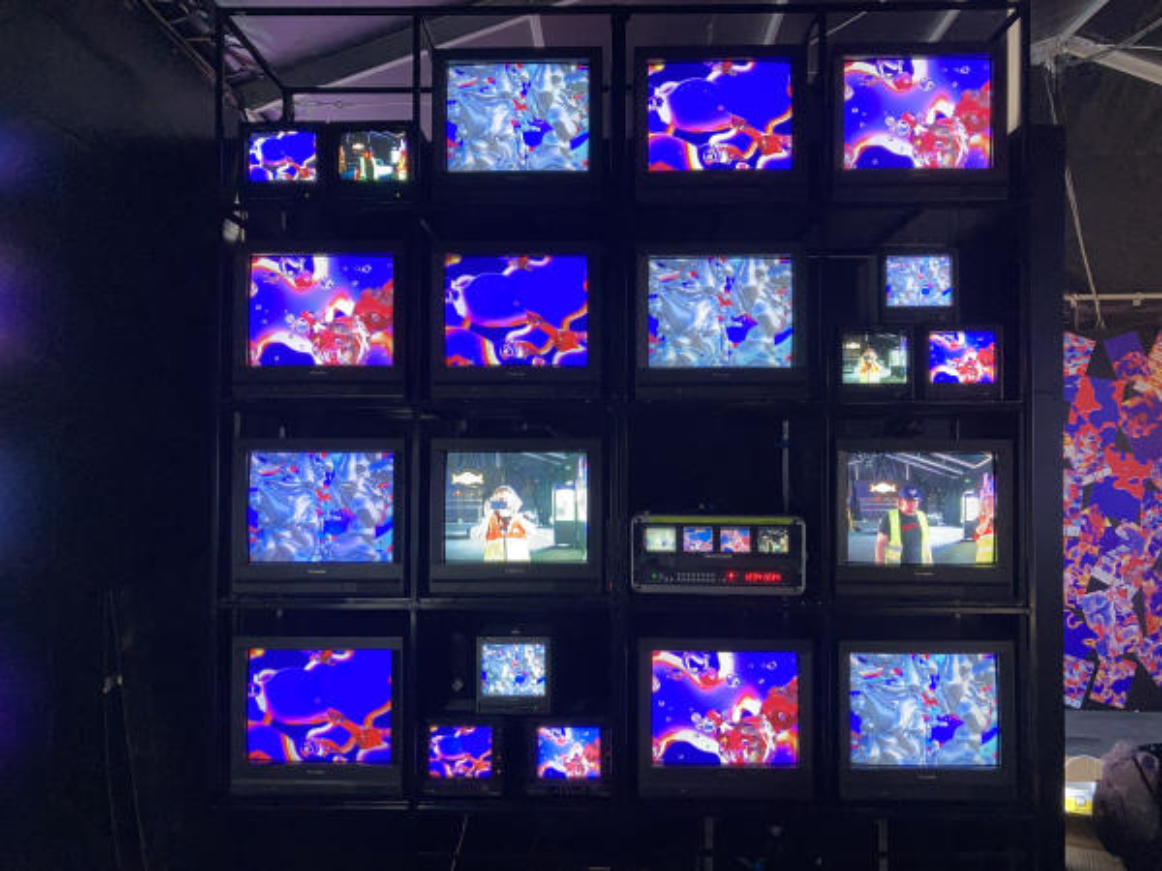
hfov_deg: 63.4
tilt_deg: +1.1
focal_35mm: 28
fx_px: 940
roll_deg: -1.0
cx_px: 581
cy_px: 436
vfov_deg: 49.7
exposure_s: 1/50
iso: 125
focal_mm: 3.99
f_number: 1.8
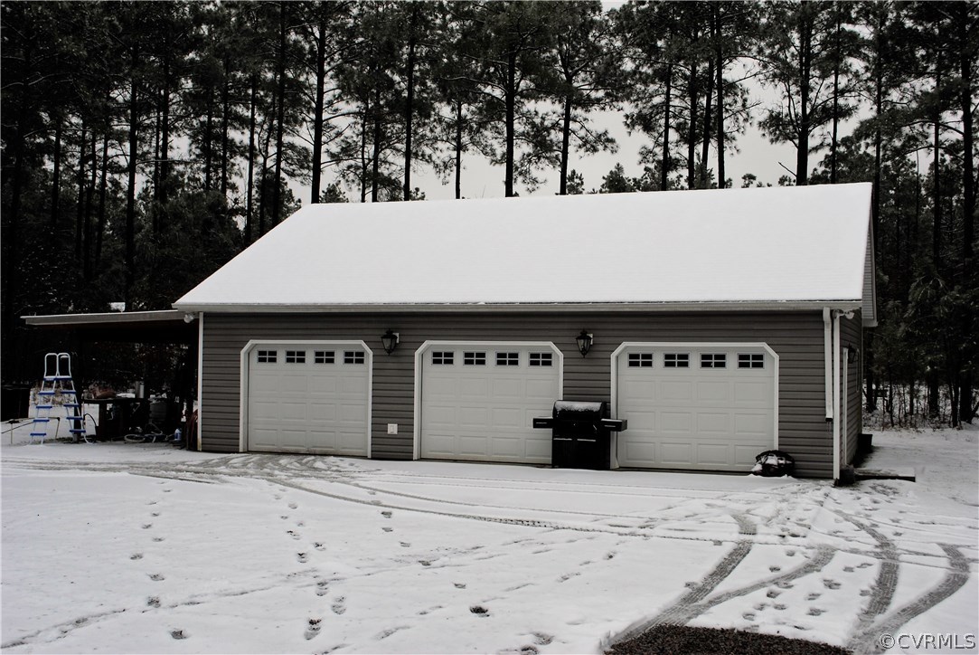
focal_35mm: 42
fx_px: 1143
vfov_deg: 32.0
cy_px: 328
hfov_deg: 46.4
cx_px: 490
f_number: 6.3
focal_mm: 28
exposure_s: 1/200
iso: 100
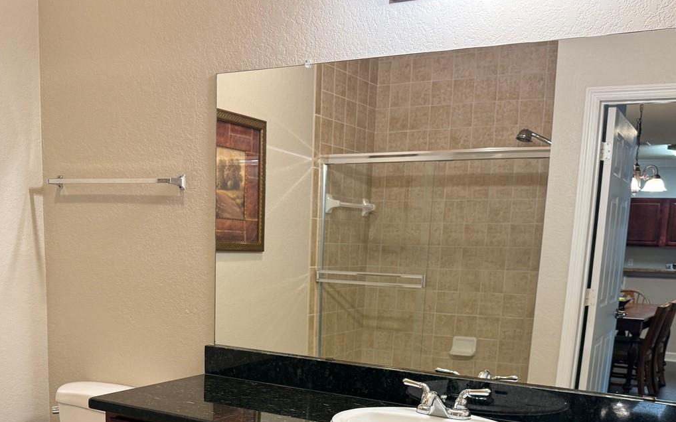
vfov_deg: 30.7
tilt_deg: -9.3
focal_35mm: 40
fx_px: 737
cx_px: 315
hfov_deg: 49.2
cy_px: 372
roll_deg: -1.8
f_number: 1.78
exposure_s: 1/60
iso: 160
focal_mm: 6.76
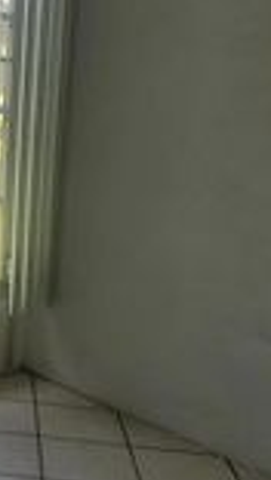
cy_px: 234
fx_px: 739
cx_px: -185
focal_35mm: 58
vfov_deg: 36.0
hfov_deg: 17.6
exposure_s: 1/120
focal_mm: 1.74
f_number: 2.2
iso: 64
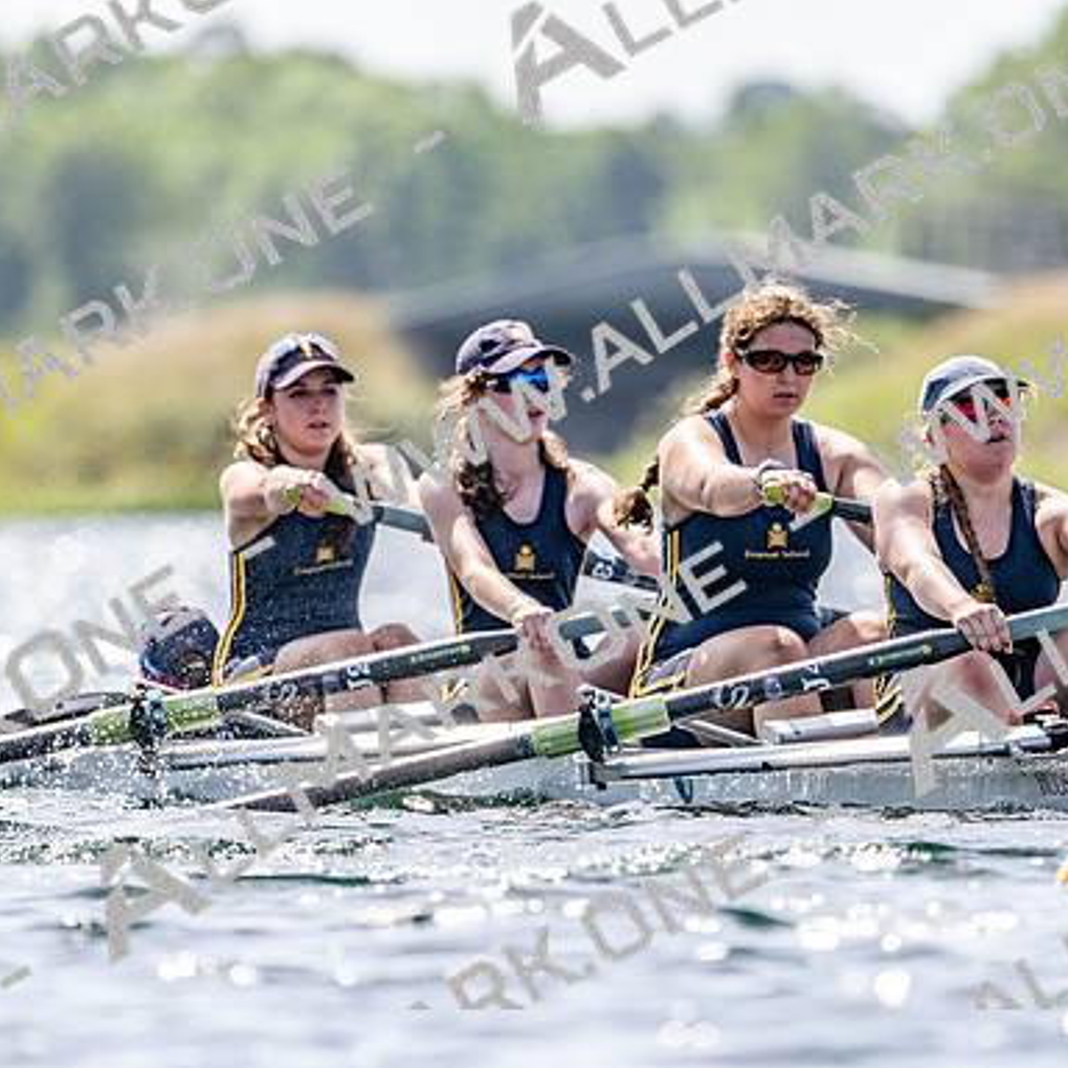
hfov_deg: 2.3
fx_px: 26878
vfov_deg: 2.3
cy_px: 534
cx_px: 662
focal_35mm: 770
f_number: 4.5
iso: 250
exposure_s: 1/2500
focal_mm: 400
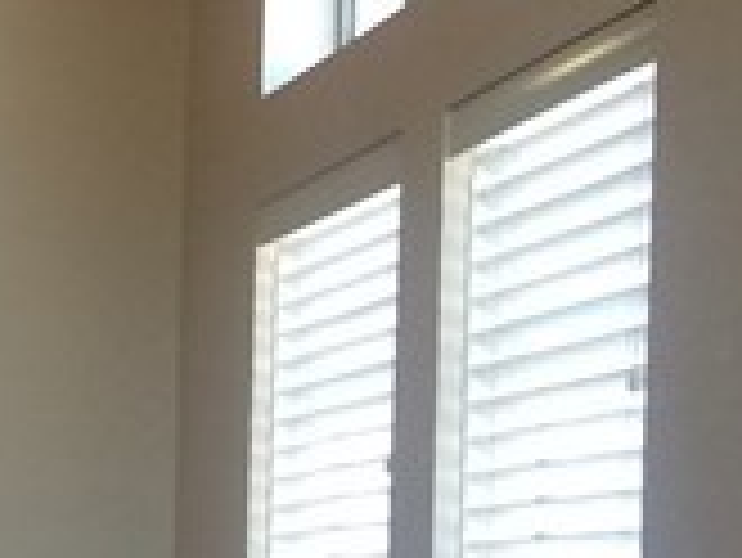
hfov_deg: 9.1
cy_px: 747
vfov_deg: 8.1
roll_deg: +0.8
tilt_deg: -1.5
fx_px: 3861
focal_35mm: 180
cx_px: -1412
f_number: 2.2
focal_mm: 4.15
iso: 64
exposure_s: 1/30
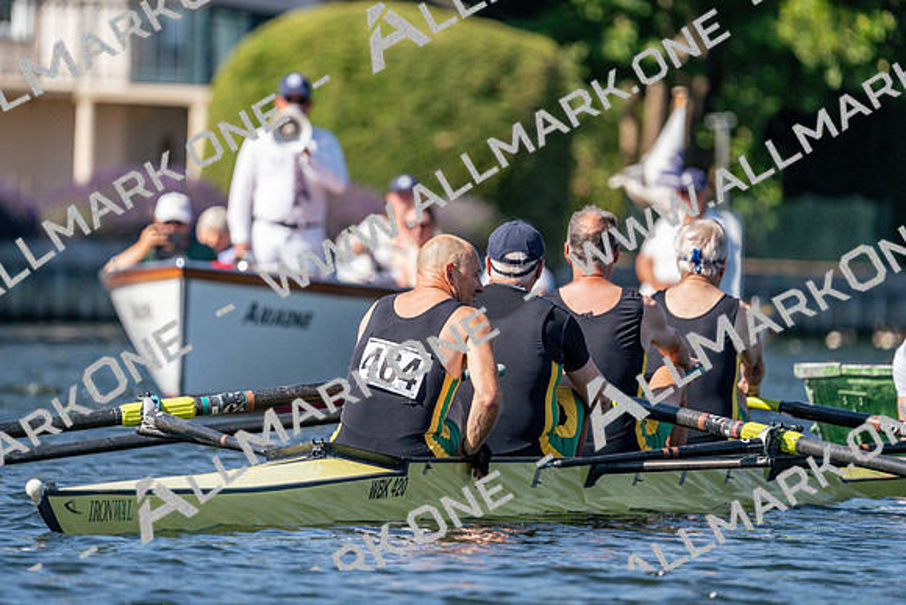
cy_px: 302
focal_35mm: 467
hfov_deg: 4.4
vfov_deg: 2.9
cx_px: 453
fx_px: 11755
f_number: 6.3
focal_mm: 467
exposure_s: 1/1600
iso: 320
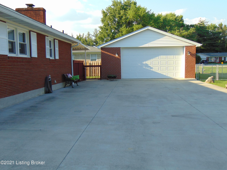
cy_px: 85
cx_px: 114
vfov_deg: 40.7
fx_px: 230
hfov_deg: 52.6
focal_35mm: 35
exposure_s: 1/320
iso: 80
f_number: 3.2
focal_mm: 6.3
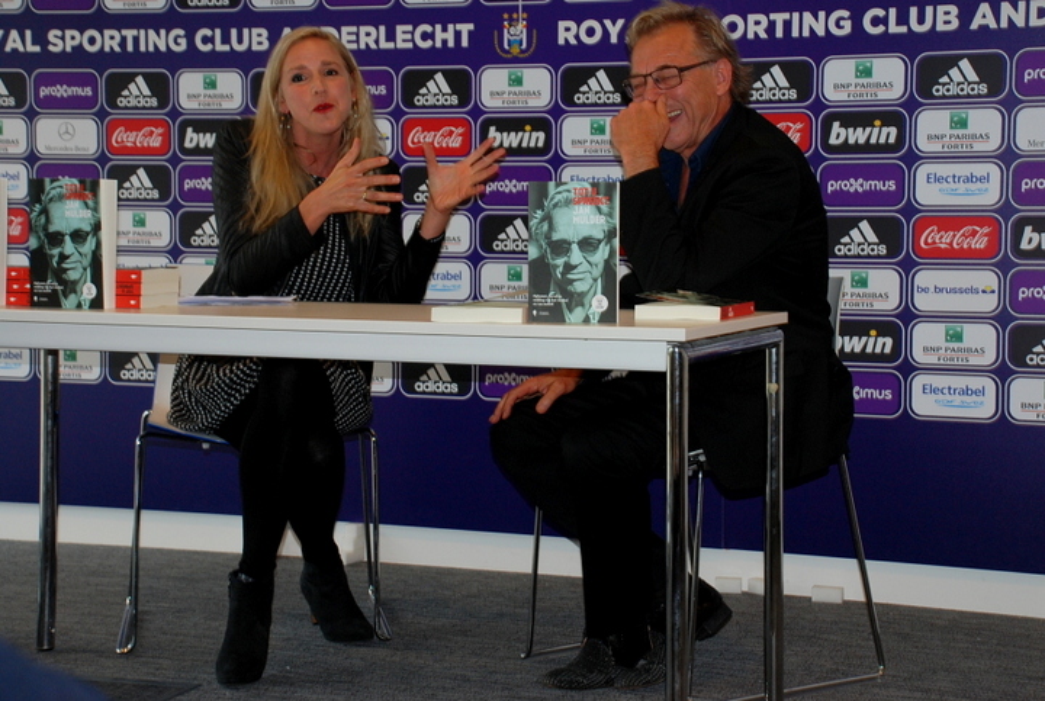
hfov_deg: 35.0
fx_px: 1658
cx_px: 522
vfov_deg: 23.9
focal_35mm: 57
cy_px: 350
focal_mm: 38
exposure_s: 1/60
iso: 320
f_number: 4.5
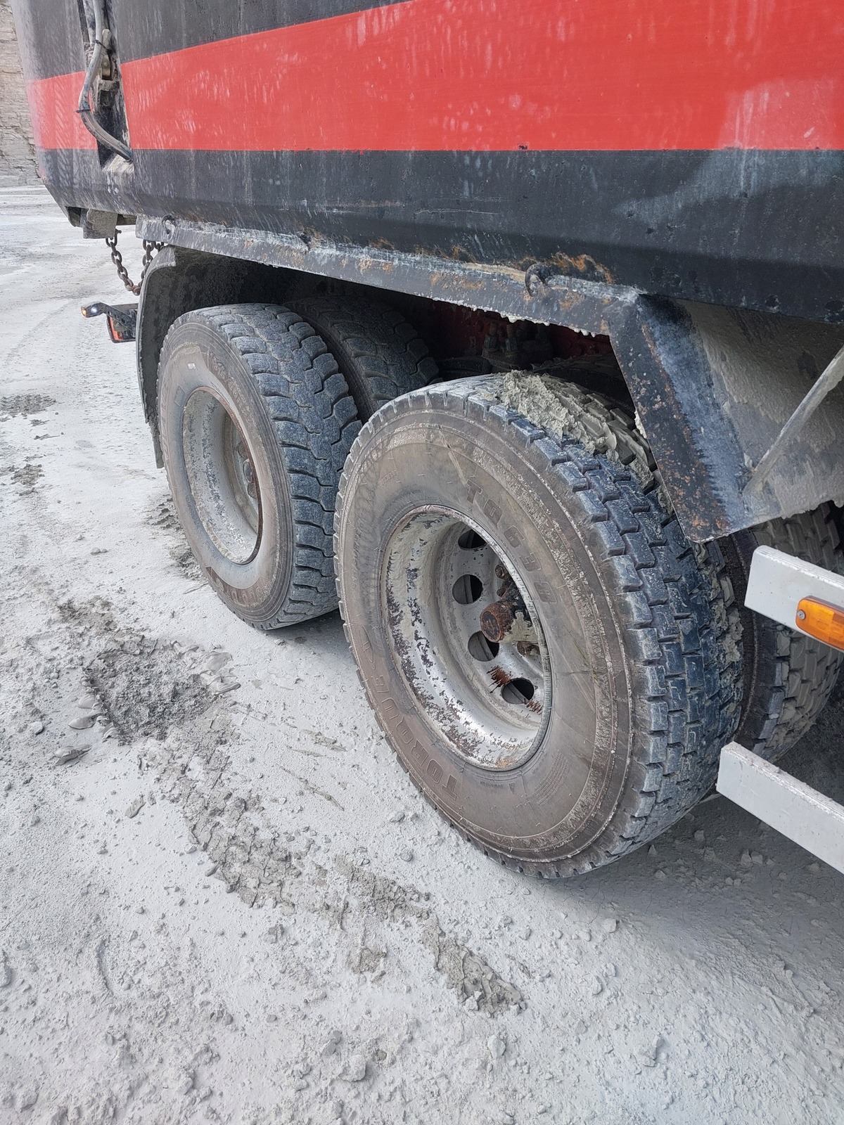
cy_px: 562
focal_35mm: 30
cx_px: 422
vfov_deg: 60.0
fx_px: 975
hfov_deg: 46.8
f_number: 1.8
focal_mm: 4.6
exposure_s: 1/126
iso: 20
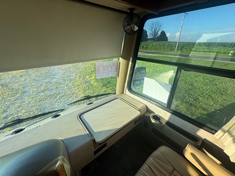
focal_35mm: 14
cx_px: 118
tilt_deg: -26.8
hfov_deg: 102.1
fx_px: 95
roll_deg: -0.2
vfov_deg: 85.7
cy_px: 88
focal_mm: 2.22
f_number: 2.2
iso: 40
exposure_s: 1/370
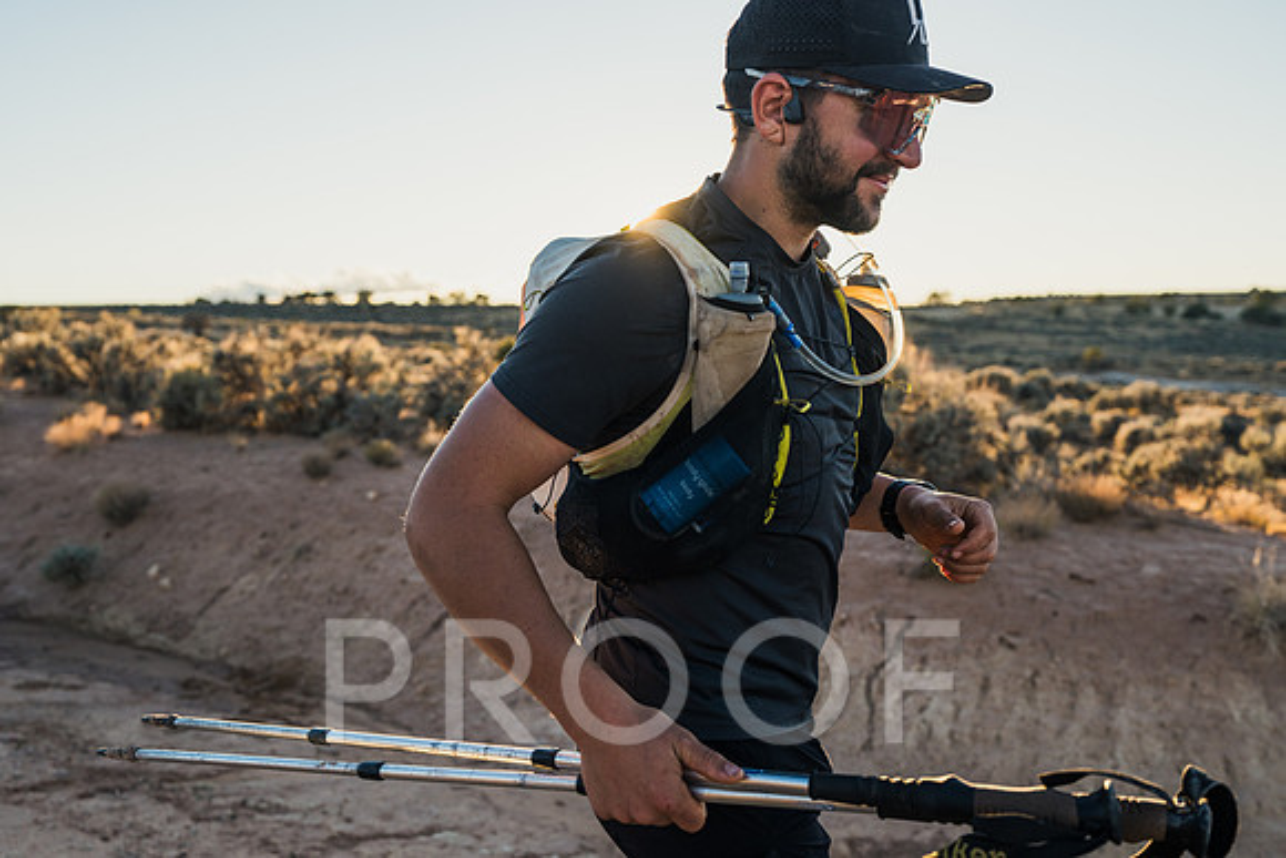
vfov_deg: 43.2
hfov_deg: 61.3
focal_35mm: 30
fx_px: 1084
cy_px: 429
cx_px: 643
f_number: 2.8
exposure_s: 1/1000
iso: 160
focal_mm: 28
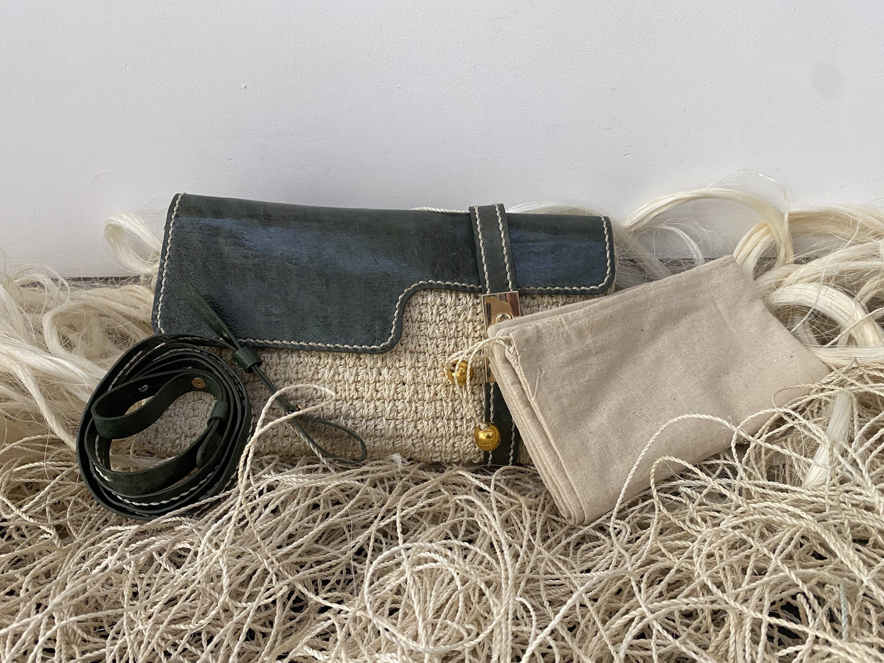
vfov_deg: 53.1
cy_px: 332
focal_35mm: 26
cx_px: 442
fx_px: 664
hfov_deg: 67.3
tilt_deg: -29.6
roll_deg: +4.5
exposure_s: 1/71
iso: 125
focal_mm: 4.25
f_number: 1.8
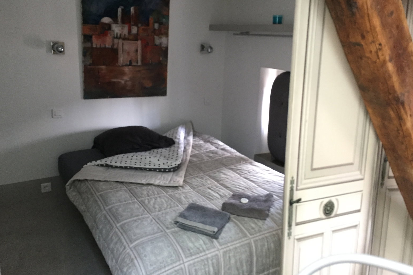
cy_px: 123
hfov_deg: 60.3
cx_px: 202
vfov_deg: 42.3
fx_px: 356
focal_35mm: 31
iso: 250
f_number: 2.2
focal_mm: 4.15
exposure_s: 1/20
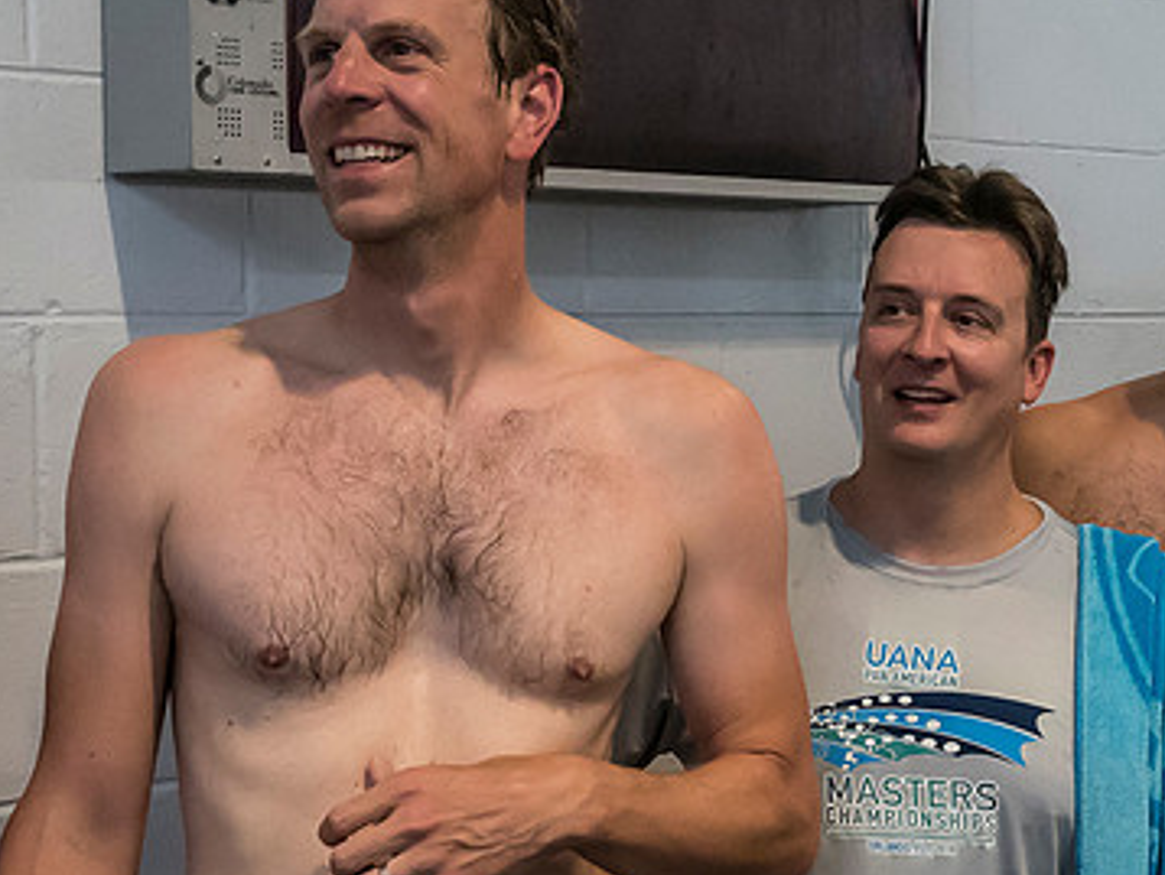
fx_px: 2795
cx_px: 916
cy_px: 535
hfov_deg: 23.2
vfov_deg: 17.8
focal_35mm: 83
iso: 3200
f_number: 5
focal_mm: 18
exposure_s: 1/250
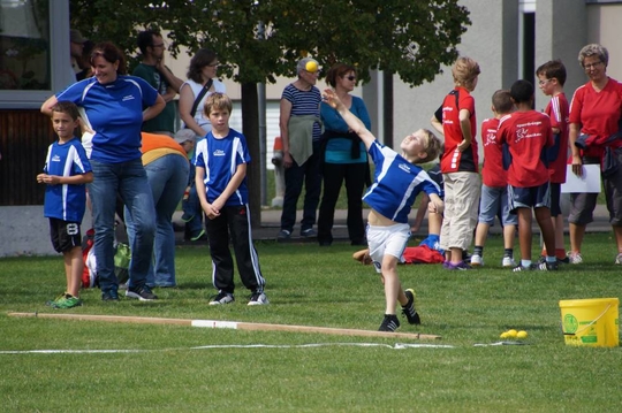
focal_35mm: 420
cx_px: 311
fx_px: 7250
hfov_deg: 4.9
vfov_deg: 3.3
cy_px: 206
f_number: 6.3
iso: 640
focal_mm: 280
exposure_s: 1/2000
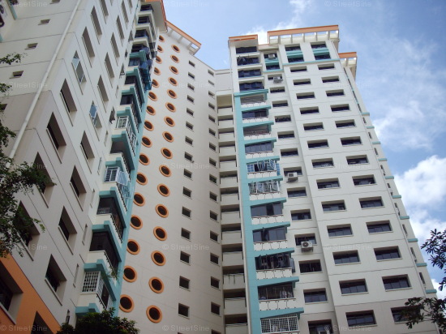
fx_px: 477
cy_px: 167
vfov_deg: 38.6
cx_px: 223
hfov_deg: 50.2
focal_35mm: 37
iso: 80
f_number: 5.6
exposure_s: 1/250
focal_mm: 6.2
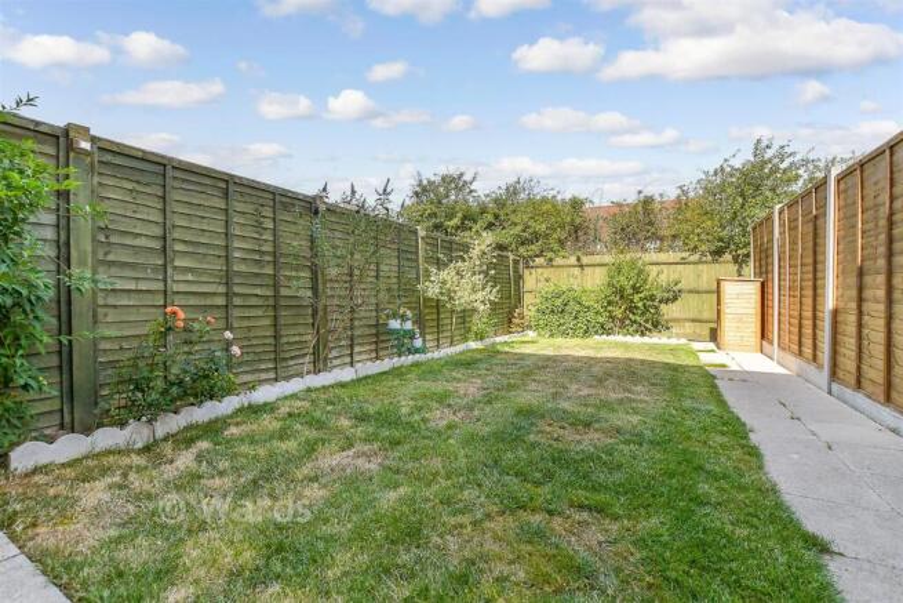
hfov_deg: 71.5
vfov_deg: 51.3
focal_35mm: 25
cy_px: 302
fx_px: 627
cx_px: 452
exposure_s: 1/160
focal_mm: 17
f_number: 8
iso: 160
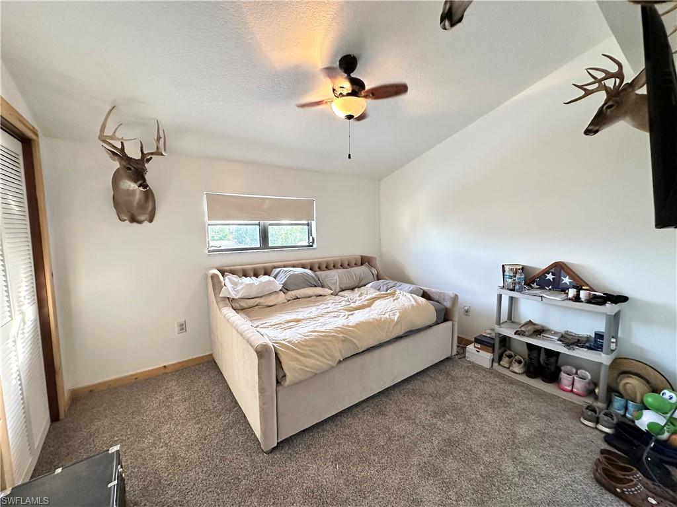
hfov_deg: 102.1
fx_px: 274
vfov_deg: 85.7
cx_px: 338
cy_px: 254
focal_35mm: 14
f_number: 2.2
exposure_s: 1/60
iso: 320
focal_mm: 2.22
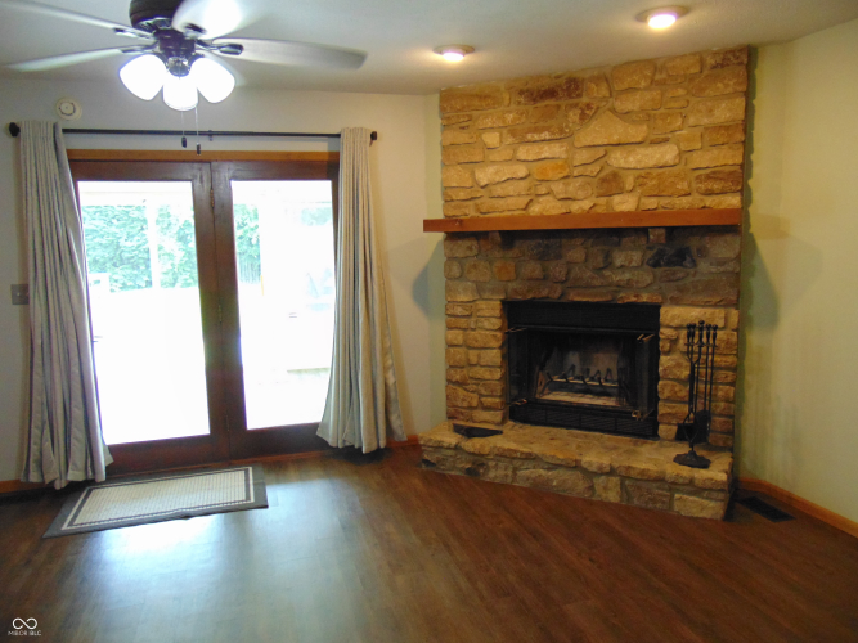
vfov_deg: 54.9
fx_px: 620
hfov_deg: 69.4
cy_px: 322
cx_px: 429
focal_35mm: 25
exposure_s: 1/30
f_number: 3
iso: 320
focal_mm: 4.5
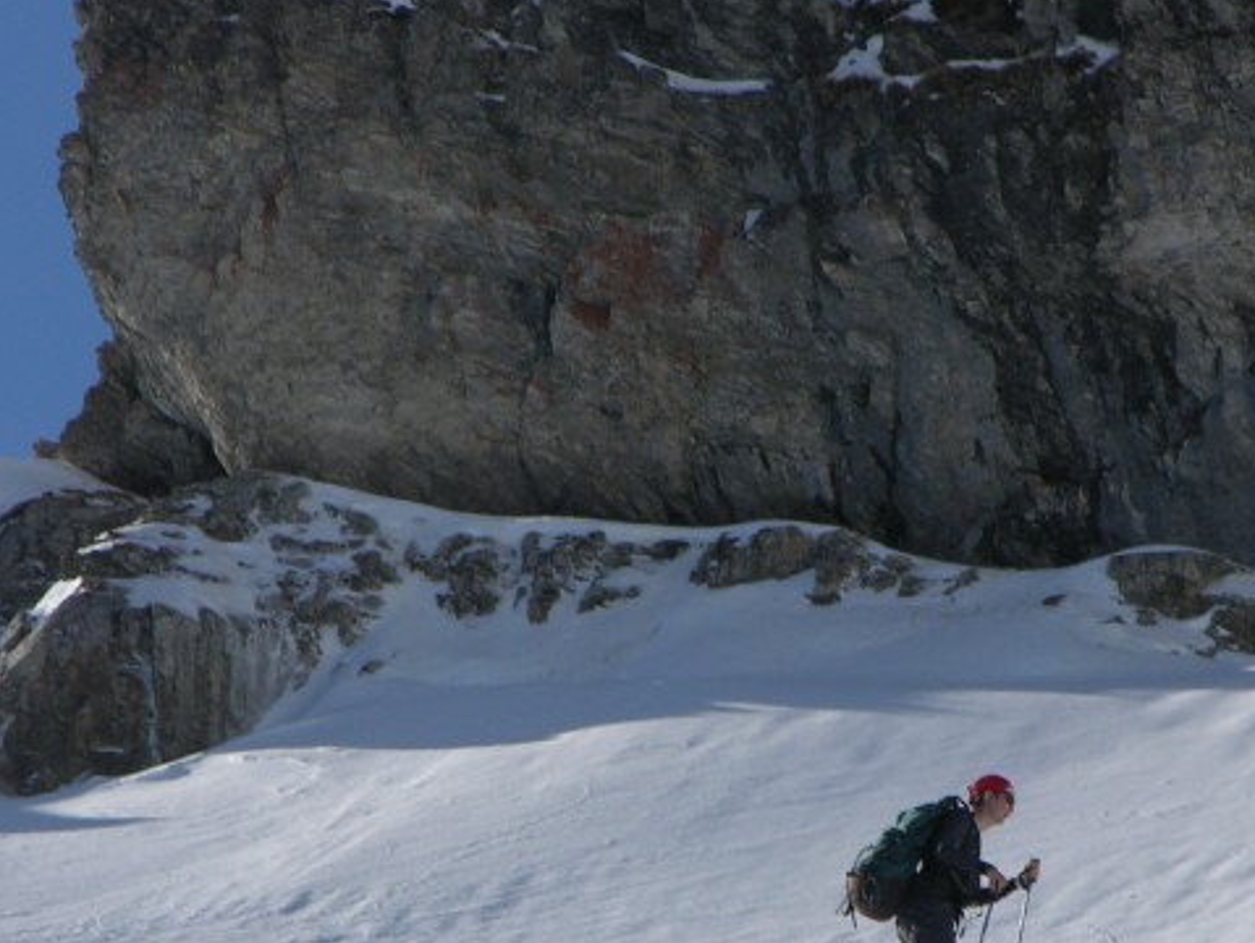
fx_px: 21697
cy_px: 715
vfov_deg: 2.5
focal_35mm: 598
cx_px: 920
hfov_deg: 3.3
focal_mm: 71.2
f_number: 5.9
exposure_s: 1/396
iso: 50
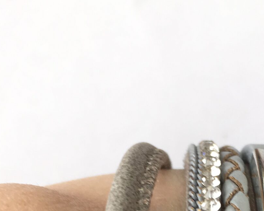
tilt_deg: -72.5
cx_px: 250
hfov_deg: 20.9
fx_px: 695
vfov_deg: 16.1
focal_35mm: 89
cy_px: 295
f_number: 2.2
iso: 32
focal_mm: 4.15
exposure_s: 1/50
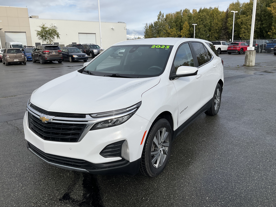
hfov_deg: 61.7
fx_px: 231
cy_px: 104
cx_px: 138
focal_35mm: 29
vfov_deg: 48.2
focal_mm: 3
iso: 25
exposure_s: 1/1848
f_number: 1.8
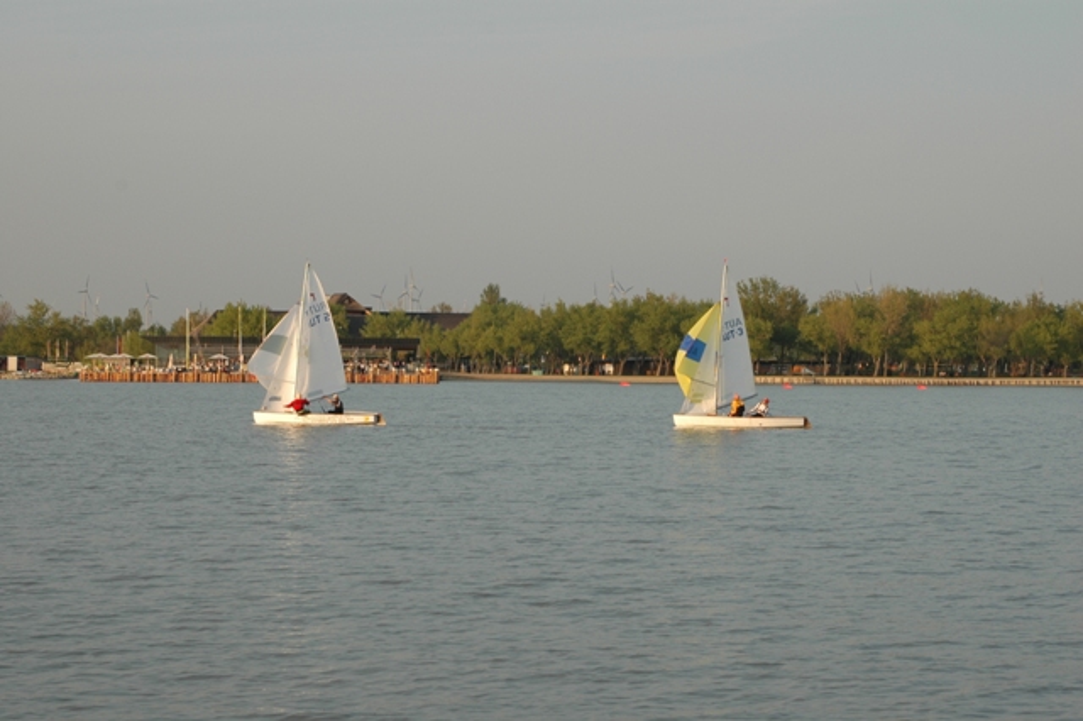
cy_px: 360
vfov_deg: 14.7
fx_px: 2796
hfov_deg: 21.9
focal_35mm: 93
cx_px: 542
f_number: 8
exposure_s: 1/250
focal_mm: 62
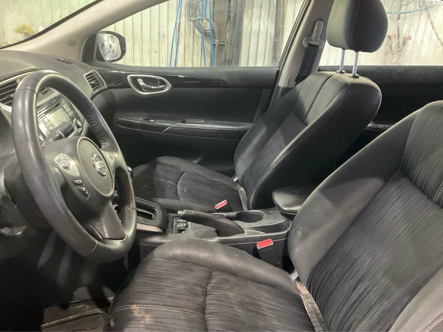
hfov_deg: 61.7
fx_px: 371
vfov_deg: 48.2
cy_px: 166
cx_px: 222
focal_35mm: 29
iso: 400
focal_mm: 3
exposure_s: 1/30
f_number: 1.8
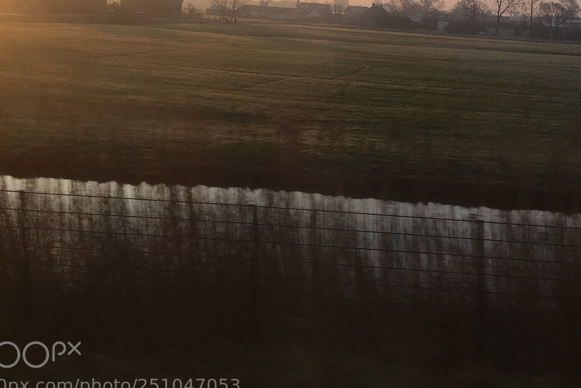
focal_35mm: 48
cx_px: 400
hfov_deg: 40.5
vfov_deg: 27.6
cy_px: 83
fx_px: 775
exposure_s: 1/400
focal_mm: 4.15
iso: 25
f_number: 2.2
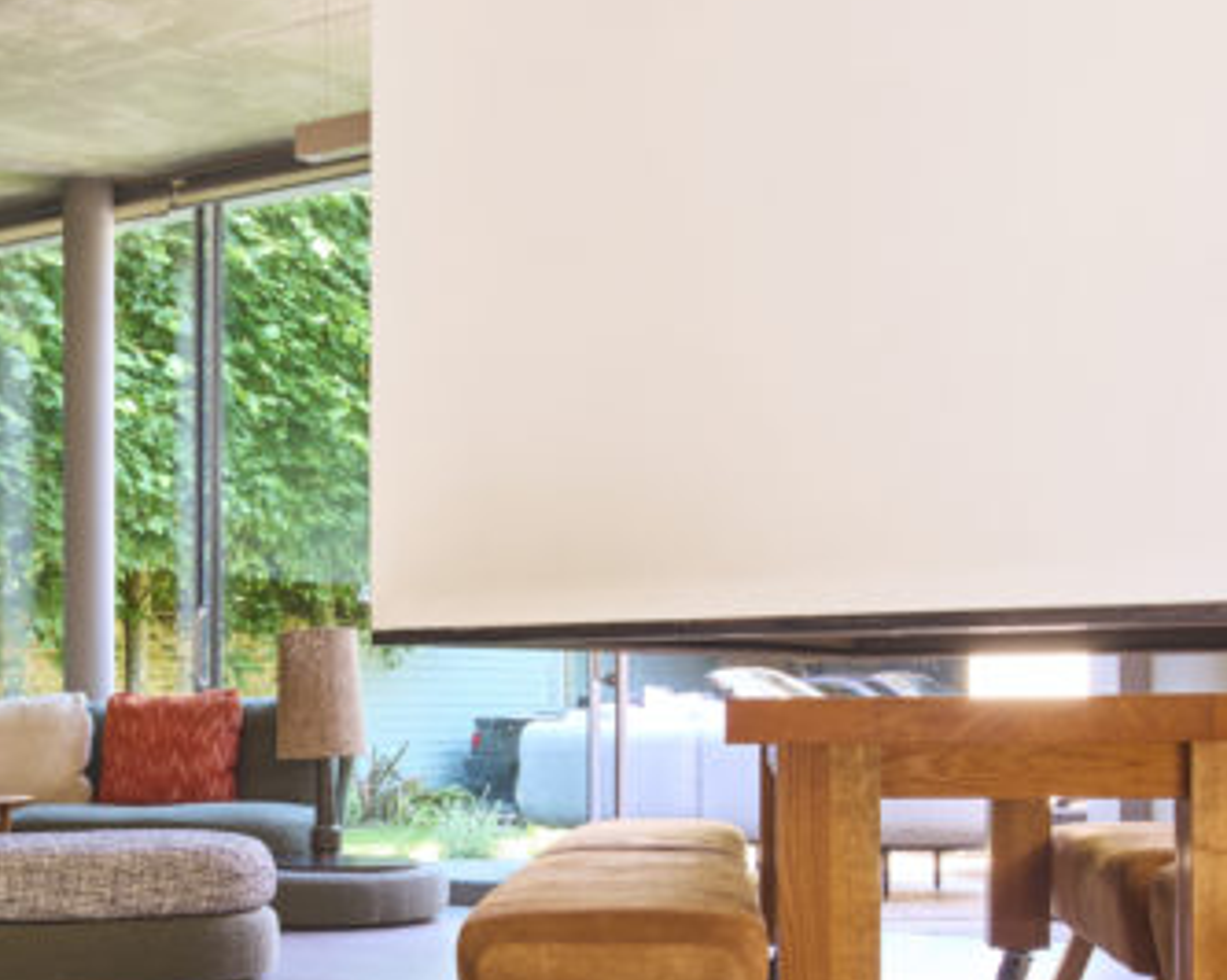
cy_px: 768
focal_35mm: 65
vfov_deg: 23.2
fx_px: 2359
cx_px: 262
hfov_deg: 28.6
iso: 125
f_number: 13
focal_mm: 30
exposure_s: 1/1.3
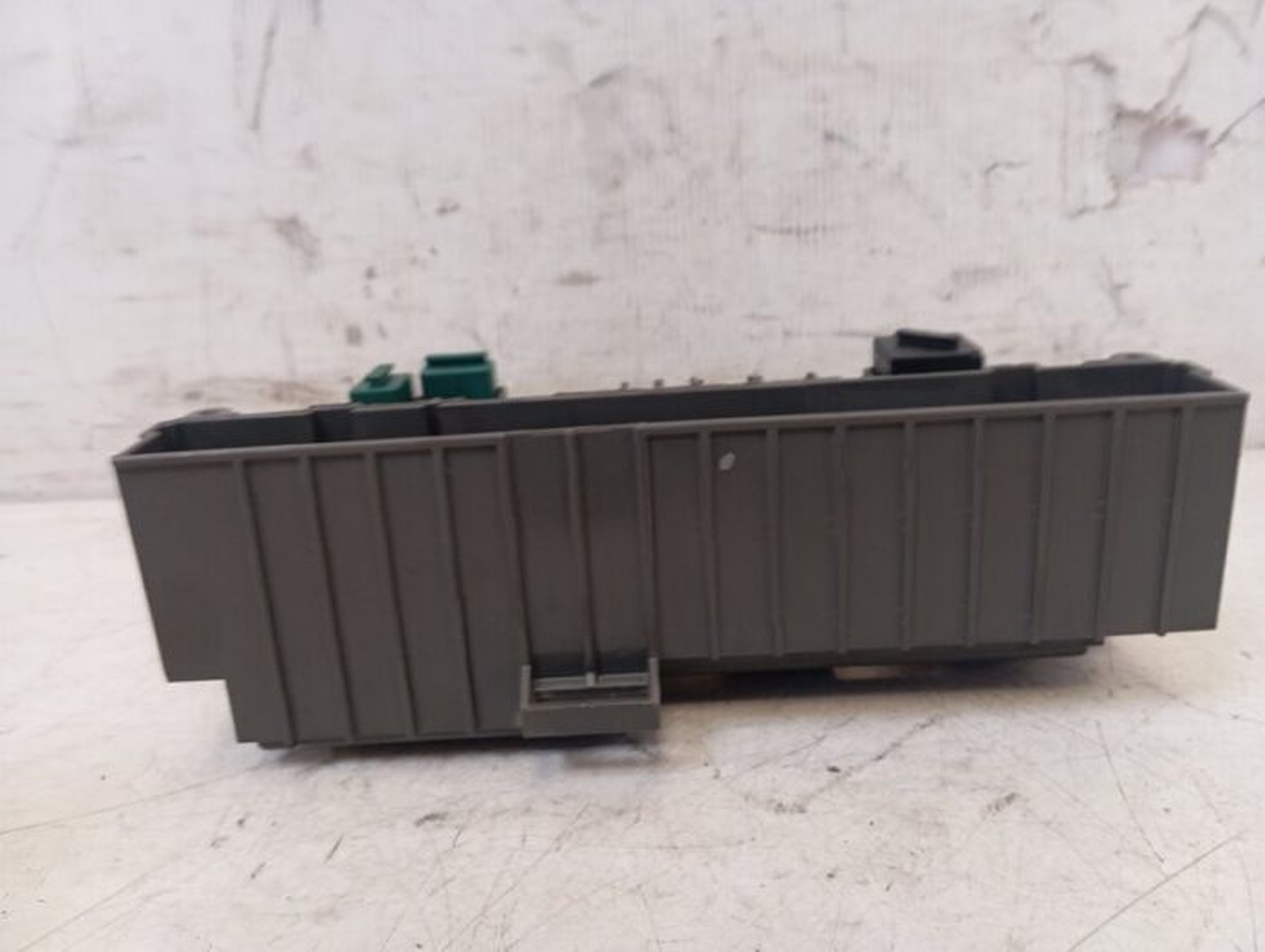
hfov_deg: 63.4
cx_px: 632
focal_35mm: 28
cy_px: 476
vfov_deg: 49.9
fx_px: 1025
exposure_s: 1/33.3
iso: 304
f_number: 1.8
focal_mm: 4.22
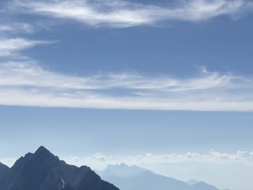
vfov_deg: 15.7
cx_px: 103
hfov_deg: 20.8
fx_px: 687
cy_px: 85
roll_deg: +1.4
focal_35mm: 94
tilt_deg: +6.3
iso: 80
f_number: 1.78
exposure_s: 1/20408
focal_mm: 6.76
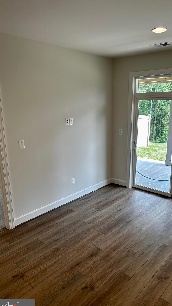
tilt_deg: -14.9
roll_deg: +0.2
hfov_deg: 42.7
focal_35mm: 27
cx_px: 102
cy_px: 158
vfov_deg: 69.8
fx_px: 219
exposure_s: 1/196
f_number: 1.78
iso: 80
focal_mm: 6.86
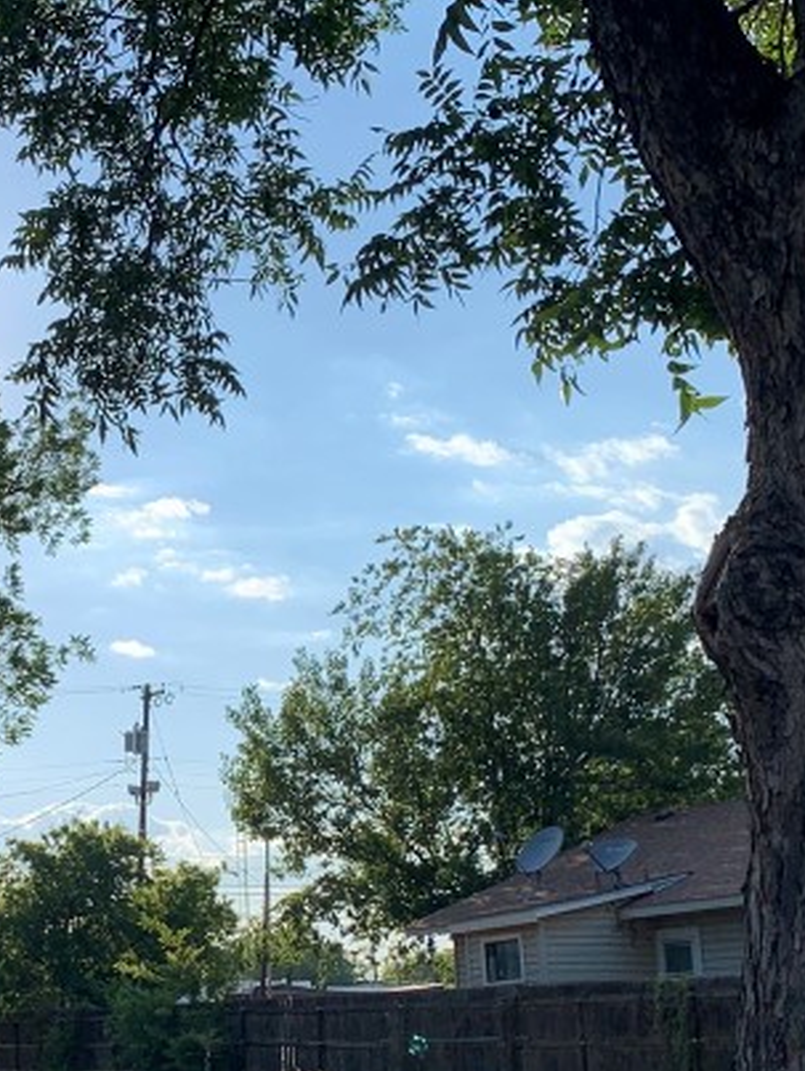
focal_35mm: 66
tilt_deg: +10.2
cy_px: 715
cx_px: 48
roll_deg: +0.5
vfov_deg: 29.2
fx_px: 2043
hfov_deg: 21.7
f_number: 1.8
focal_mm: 4.25
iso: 25
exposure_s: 1/2681
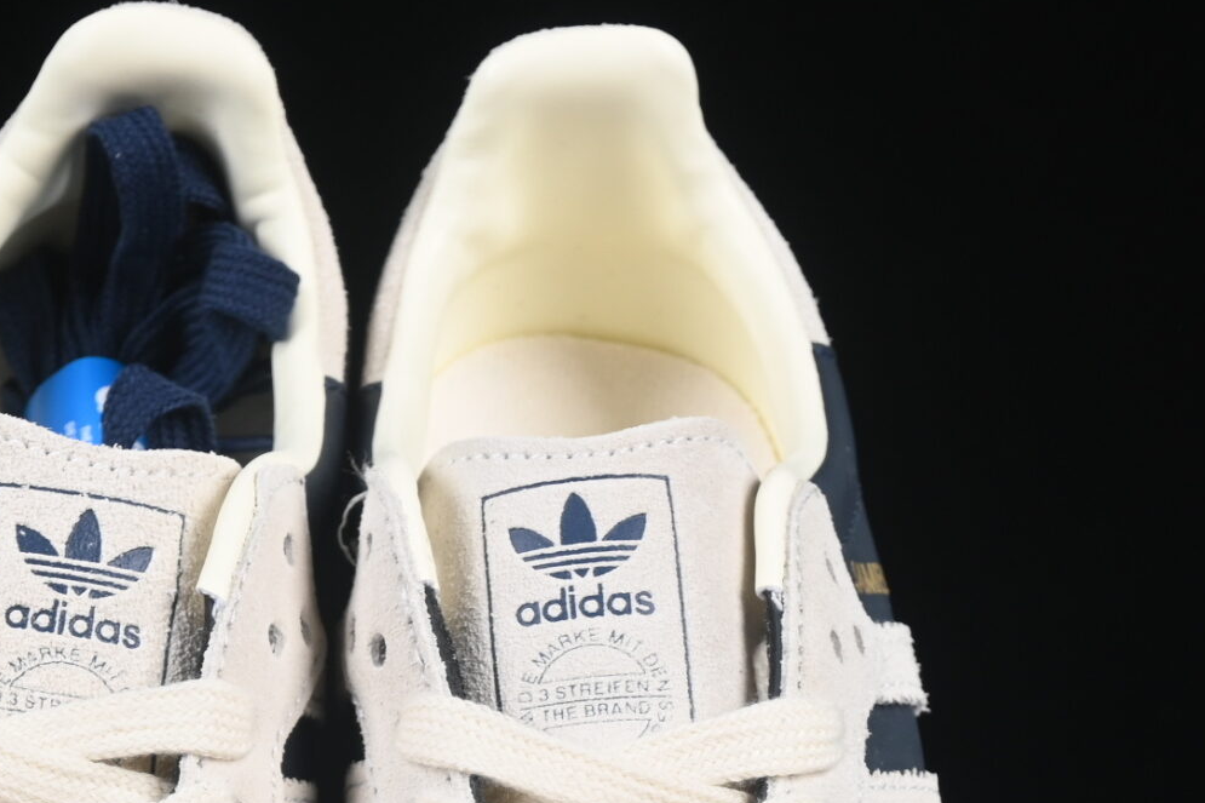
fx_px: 6459
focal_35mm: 193
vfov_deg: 7.1
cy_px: 1017
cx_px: 369
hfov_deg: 10.6
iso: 160
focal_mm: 50
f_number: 6.3
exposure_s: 1/60
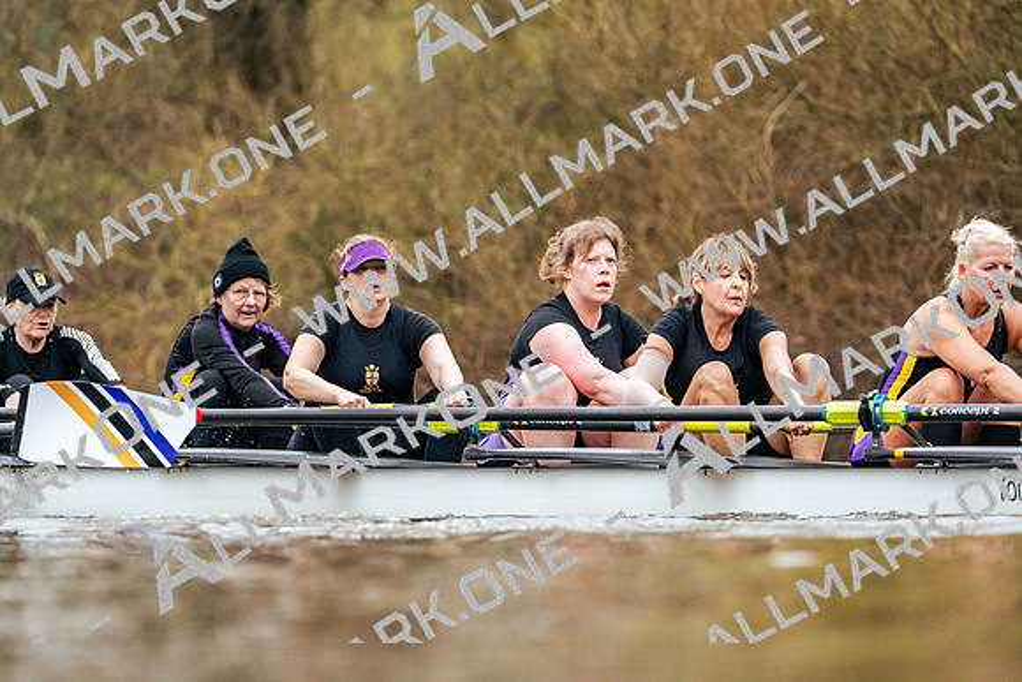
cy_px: 341
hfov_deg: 5.1
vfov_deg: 3.4
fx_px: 11471
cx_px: 511
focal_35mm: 404
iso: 5000
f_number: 6.3
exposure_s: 1/2000
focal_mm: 404
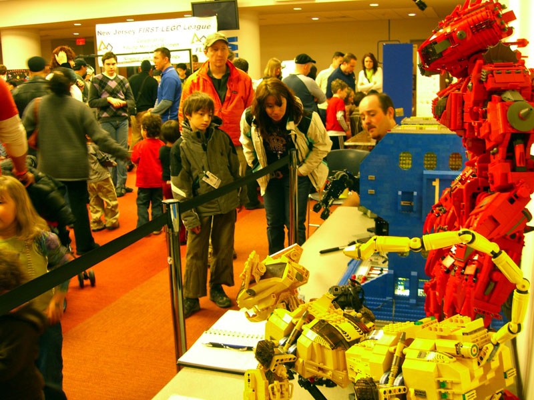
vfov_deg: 37.7
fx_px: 586
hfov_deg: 49.0
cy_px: 200
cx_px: 267
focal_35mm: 38
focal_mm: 7.9
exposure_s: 1/13
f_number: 2.8
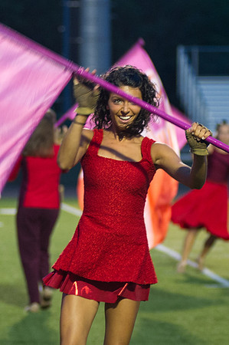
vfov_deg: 8.8
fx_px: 2248
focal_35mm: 235
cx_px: 79
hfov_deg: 5.8
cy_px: 204
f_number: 2.8
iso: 2500
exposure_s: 1/160
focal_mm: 100
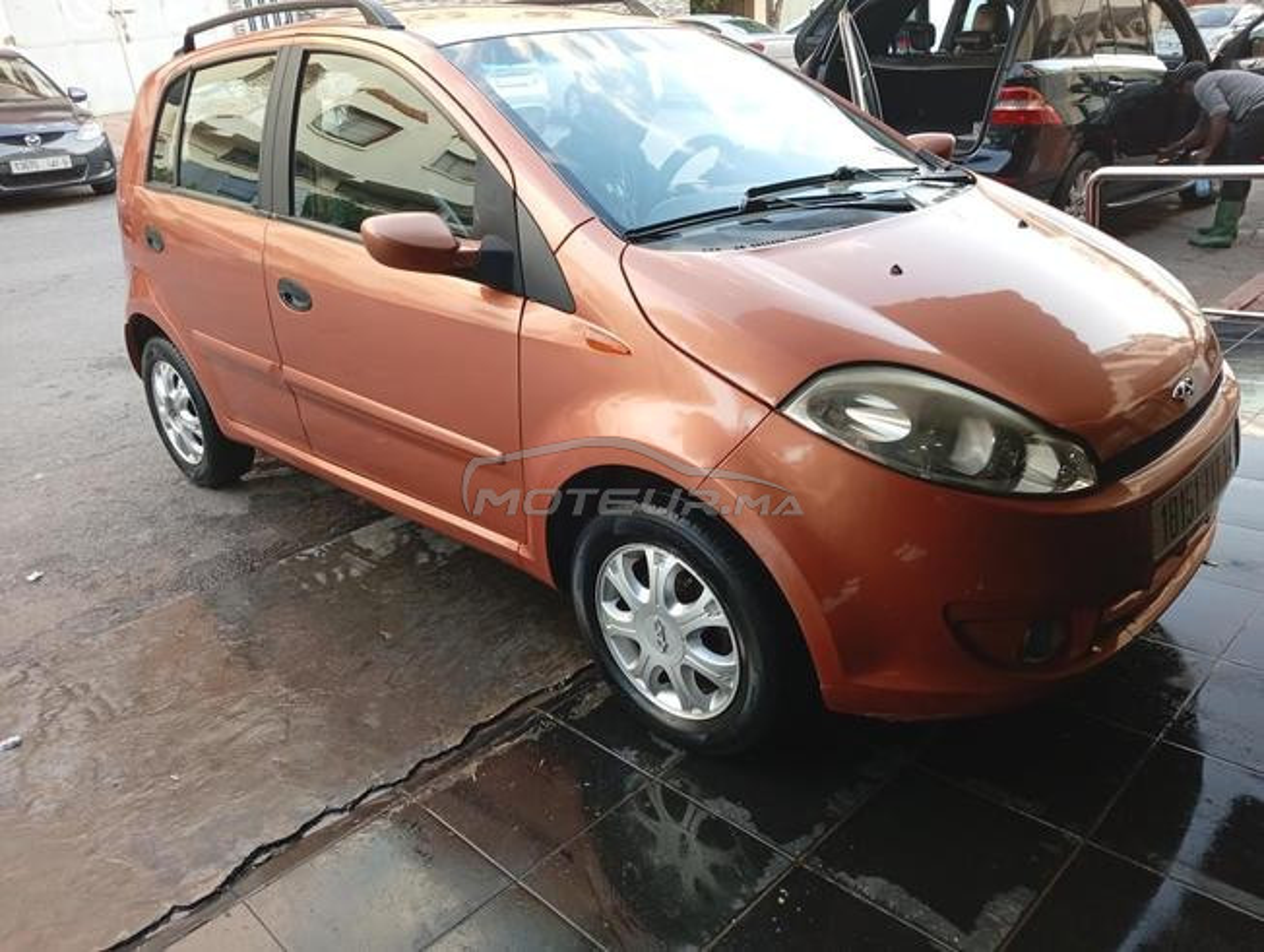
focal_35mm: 27
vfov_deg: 51.5
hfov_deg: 65.2
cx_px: 632
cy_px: 476
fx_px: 987
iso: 243
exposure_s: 1/50
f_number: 1.8
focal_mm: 3.98
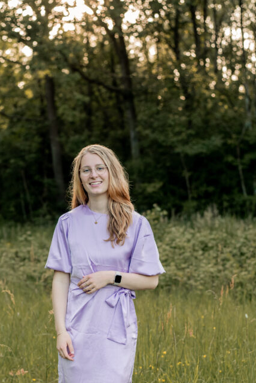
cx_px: 100
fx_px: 851
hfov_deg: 17.1
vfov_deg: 25.2
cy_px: 245
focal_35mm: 80
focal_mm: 50
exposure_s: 1/800
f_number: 2.5
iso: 500
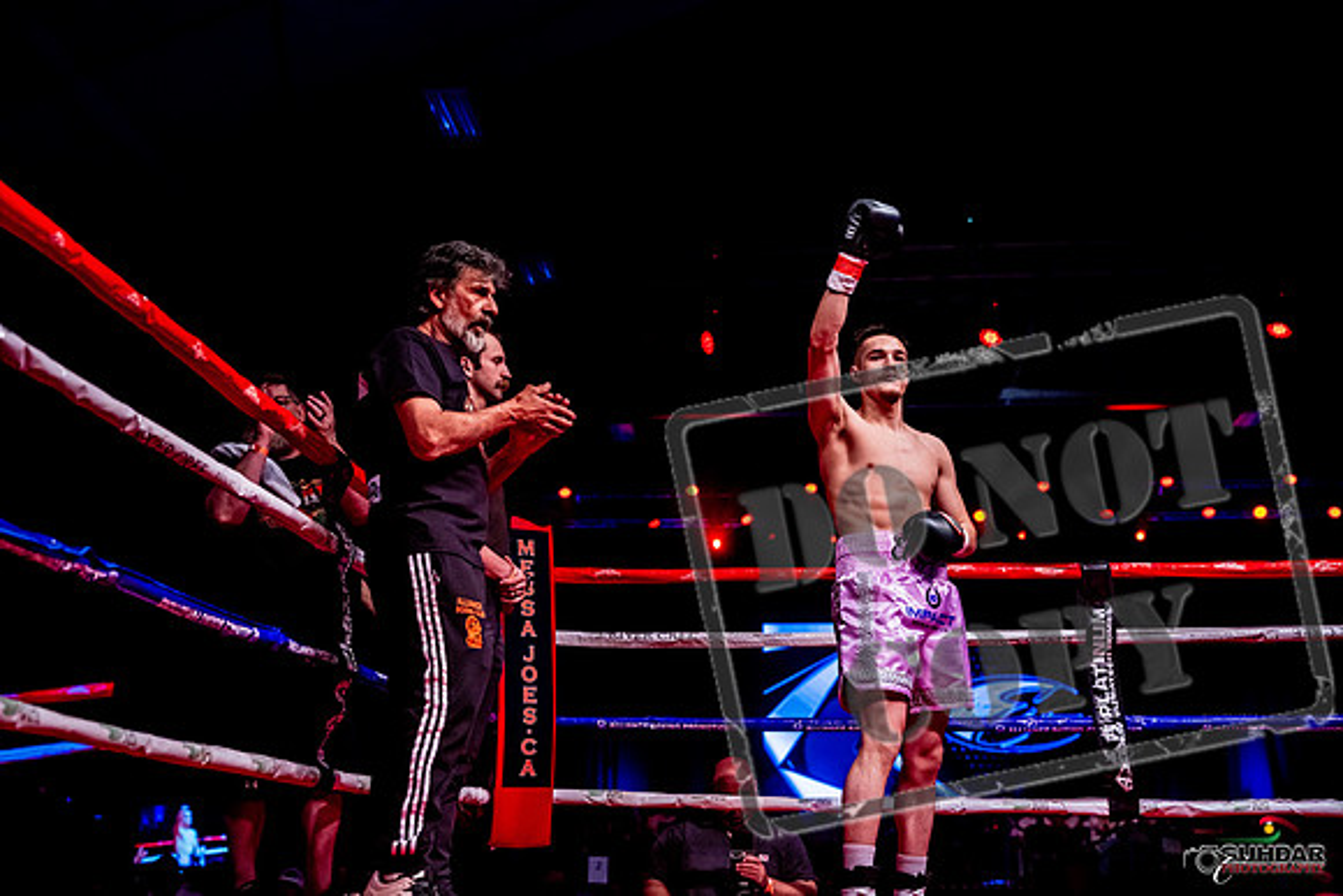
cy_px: 448
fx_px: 1642
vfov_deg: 30.5
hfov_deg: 44.5
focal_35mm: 44
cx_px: 672
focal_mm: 44
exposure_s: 1/1000
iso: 4000
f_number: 2.8
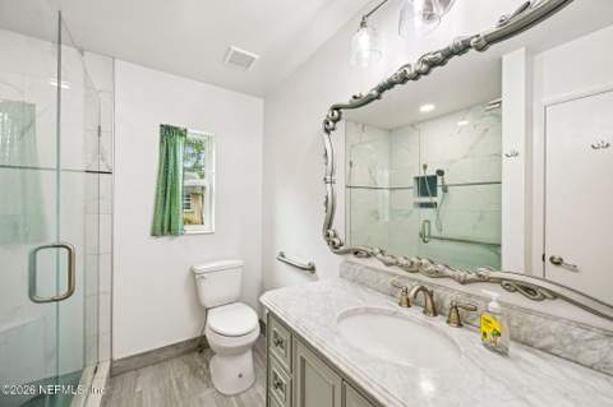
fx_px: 238
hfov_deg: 104.3
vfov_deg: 81.1
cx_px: 306
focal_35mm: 14
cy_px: 204
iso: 180
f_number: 8
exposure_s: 1/15
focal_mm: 14
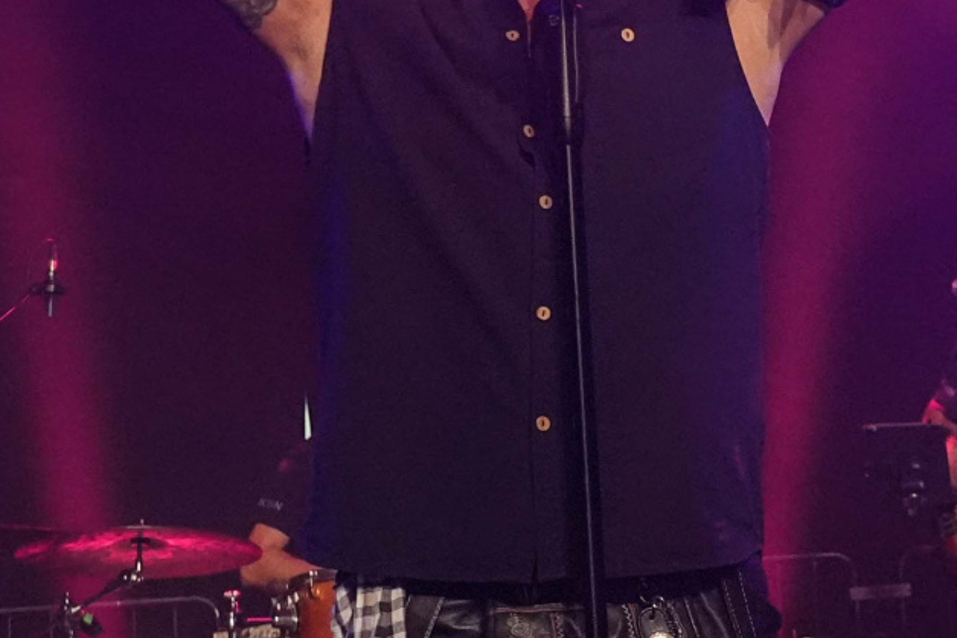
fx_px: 2739
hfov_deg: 19.4
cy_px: 90
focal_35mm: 103
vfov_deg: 13.2
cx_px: 898
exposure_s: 1/500
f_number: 4
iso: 5000
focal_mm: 24
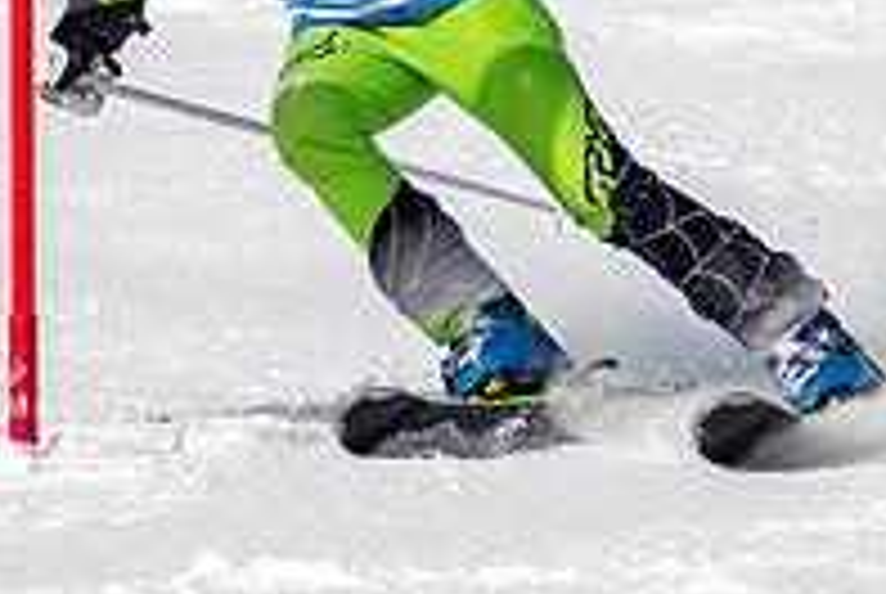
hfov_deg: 1.3
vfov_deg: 0.9
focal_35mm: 1566
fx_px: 38598
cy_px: 65
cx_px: 467
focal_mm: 300
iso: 100
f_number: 2.8
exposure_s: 1/6400
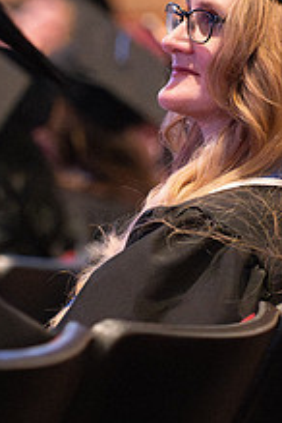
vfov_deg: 5.6
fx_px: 4335
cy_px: 144
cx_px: 123
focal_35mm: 369
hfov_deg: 3.7
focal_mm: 125
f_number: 2.8
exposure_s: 1/80
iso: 8000
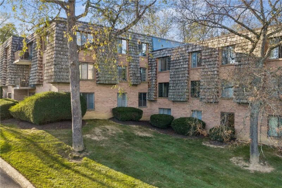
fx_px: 219
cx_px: 141
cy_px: 94
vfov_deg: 46.4
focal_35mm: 28
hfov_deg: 65.5
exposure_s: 1/240
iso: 400
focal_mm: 14.4
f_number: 2.8
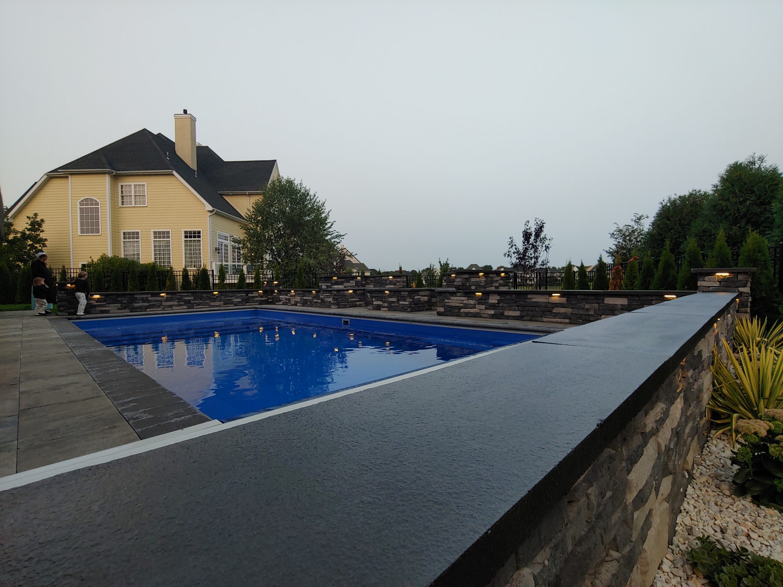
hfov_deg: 94.5
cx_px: 392
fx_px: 362
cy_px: 294
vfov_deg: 78.1
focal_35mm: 16
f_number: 1.9
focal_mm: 2.18
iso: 50
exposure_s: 1/60
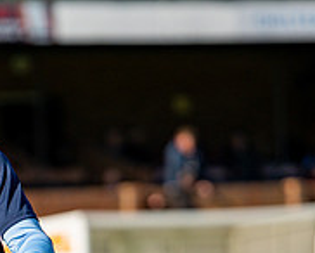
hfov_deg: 4.1
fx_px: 4442
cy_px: 373
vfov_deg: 3.2
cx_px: -36
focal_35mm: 476
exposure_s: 1/8000
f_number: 1.6
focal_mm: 85
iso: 100
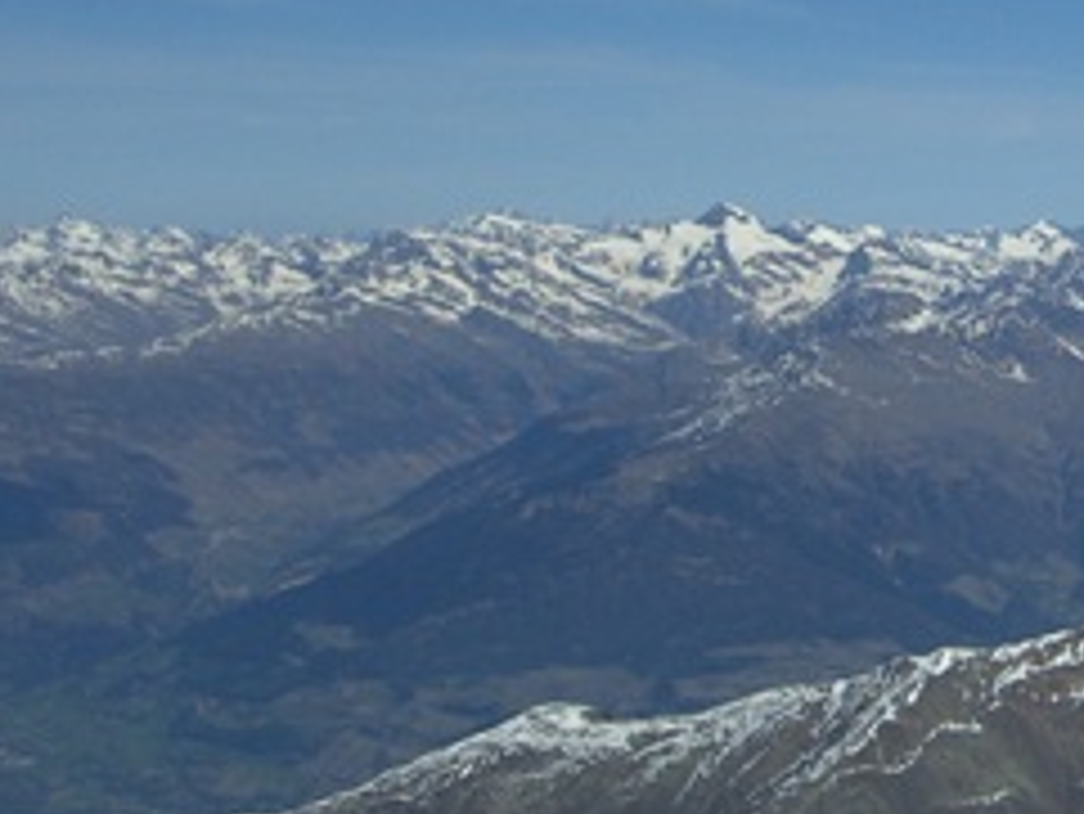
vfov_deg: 14.6
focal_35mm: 101
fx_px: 3164
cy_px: 225
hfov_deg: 18.7
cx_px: 1201
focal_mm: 7.9
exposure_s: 1/400
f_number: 8
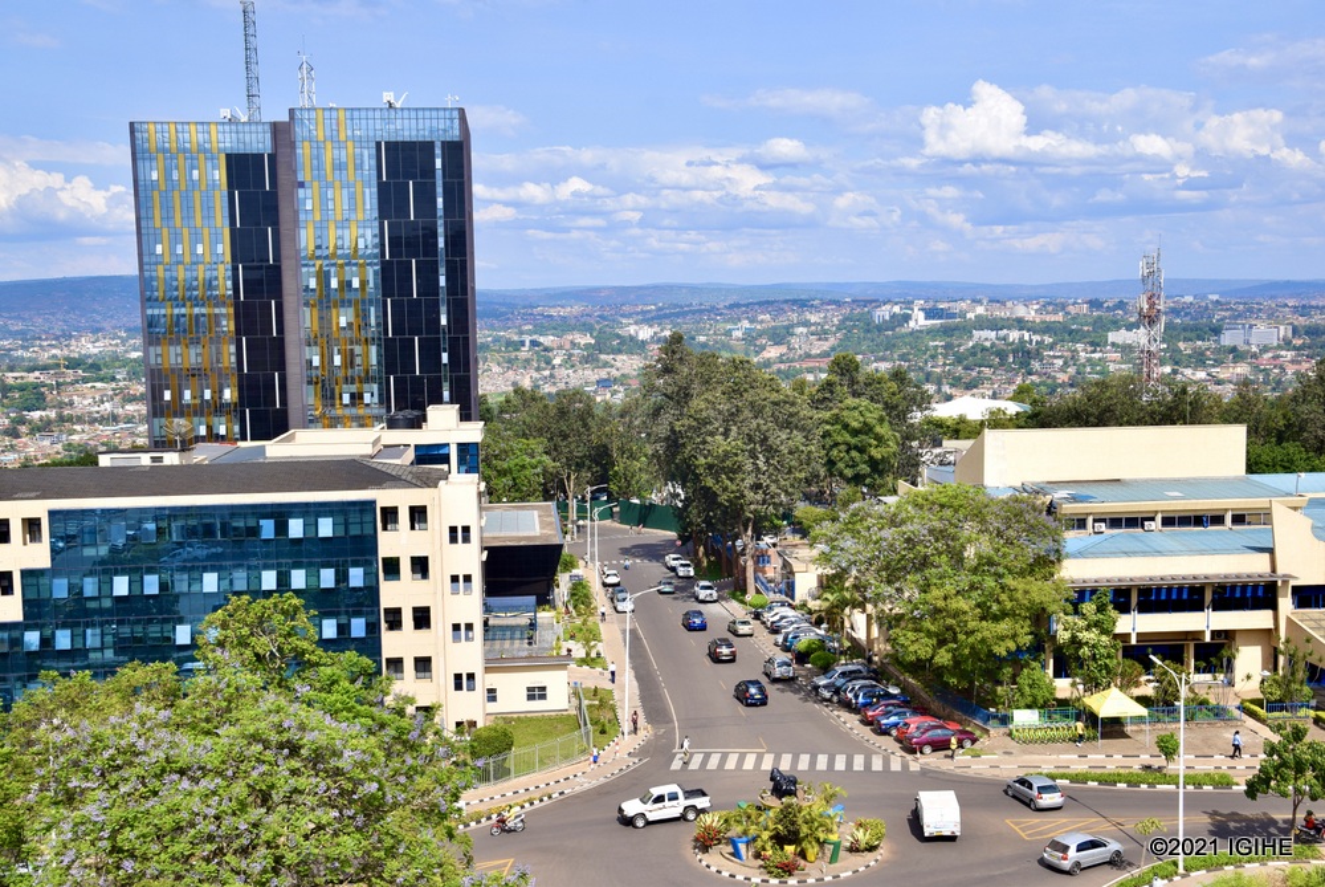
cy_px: 444
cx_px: 662
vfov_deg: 32.0
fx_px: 1547
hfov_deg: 46.4
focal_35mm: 42
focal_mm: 28
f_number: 10
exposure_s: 1/400
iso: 200
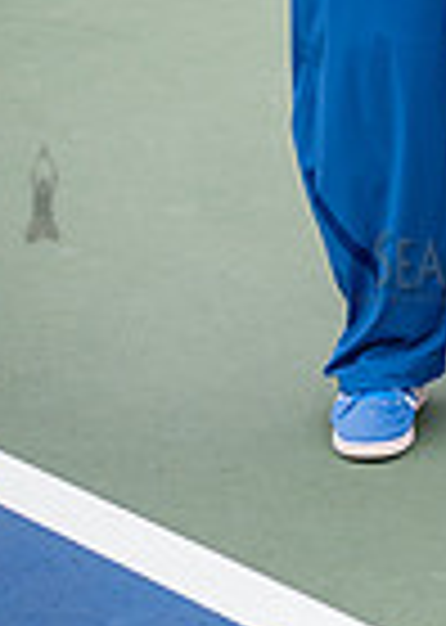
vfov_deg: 12.5
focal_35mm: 158
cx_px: 488
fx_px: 2807
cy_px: -73
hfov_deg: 9.0
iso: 400
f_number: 4.5
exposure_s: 1/500
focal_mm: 29
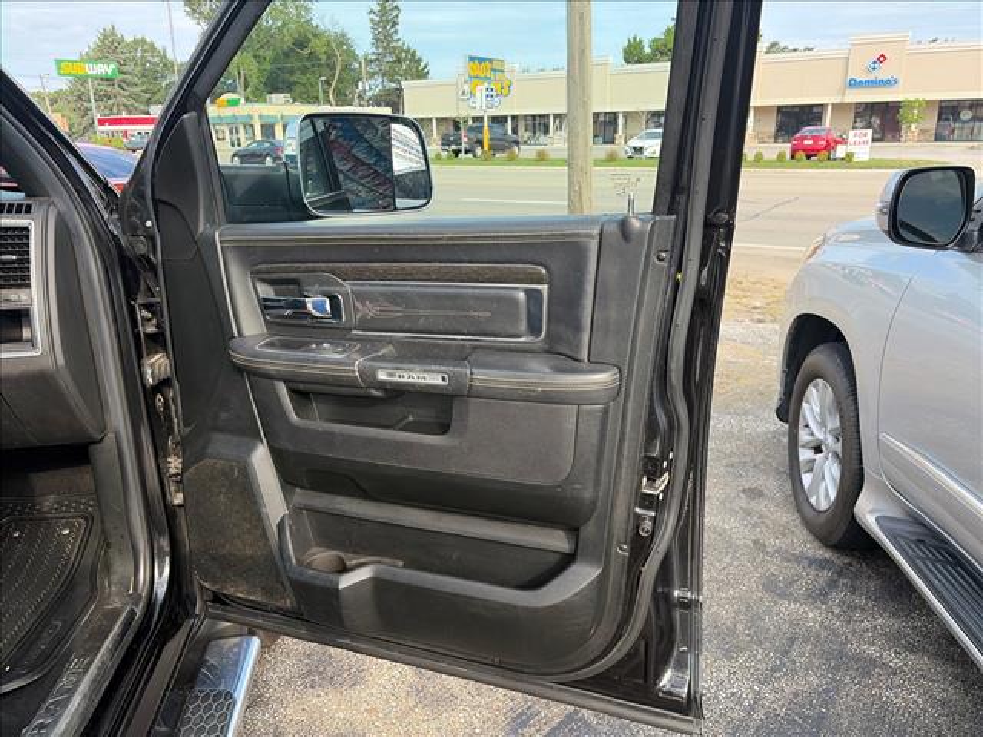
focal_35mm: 26
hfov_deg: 67.3
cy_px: 368
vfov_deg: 53.1
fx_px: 738
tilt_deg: -16.1
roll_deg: +0.7
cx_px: 492
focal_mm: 5.96
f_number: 1.6
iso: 64
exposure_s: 1/629
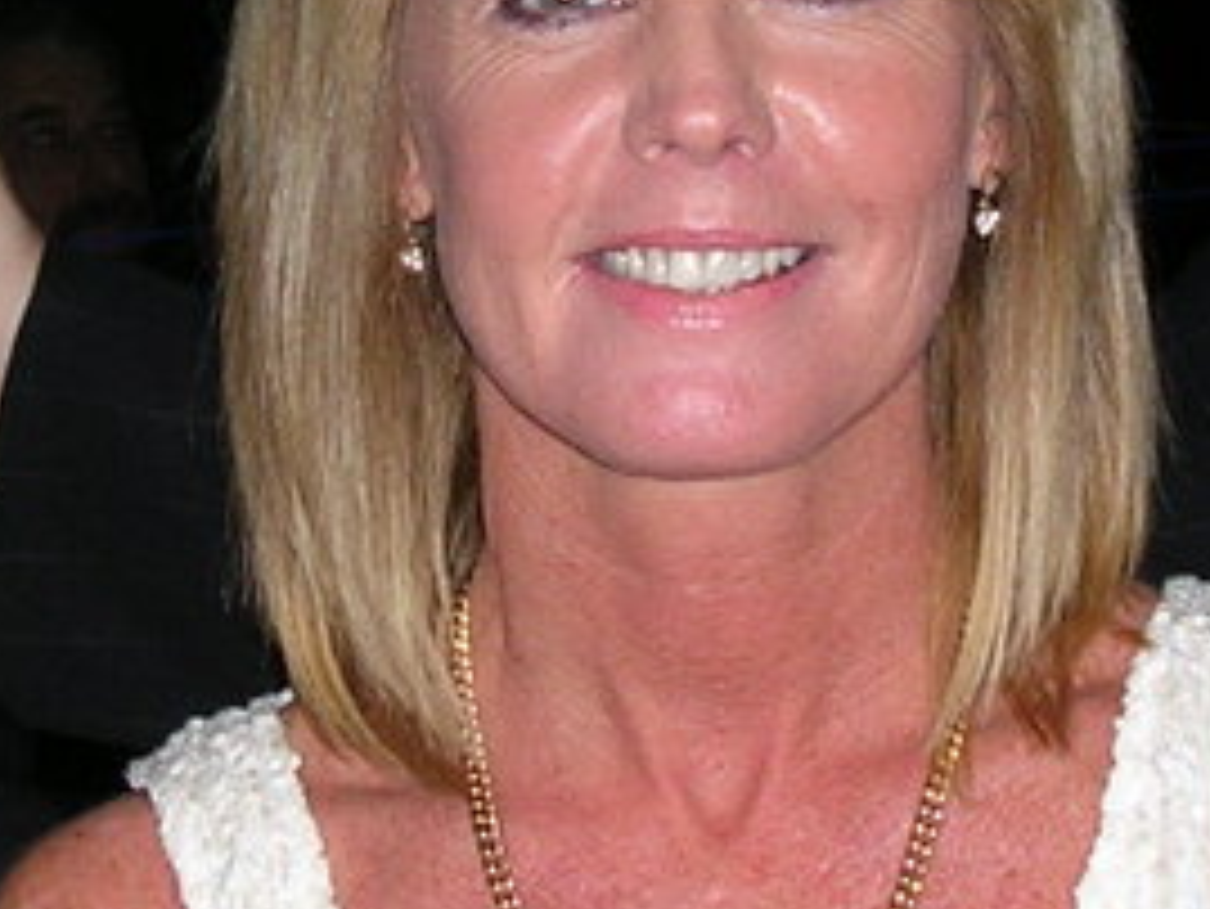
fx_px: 5980
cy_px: 40
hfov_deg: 11.6
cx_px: 634
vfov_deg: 8.6
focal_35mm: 171
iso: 53
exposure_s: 1/60.1
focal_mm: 7.1
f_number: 3
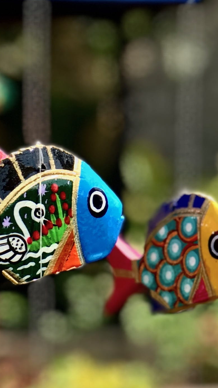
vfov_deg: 11.7
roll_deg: -0.2
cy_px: 454
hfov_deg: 6.7
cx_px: -42
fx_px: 1851
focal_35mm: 180
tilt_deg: -5.8
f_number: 2.8
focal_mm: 6.6
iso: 20
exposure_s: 1/219
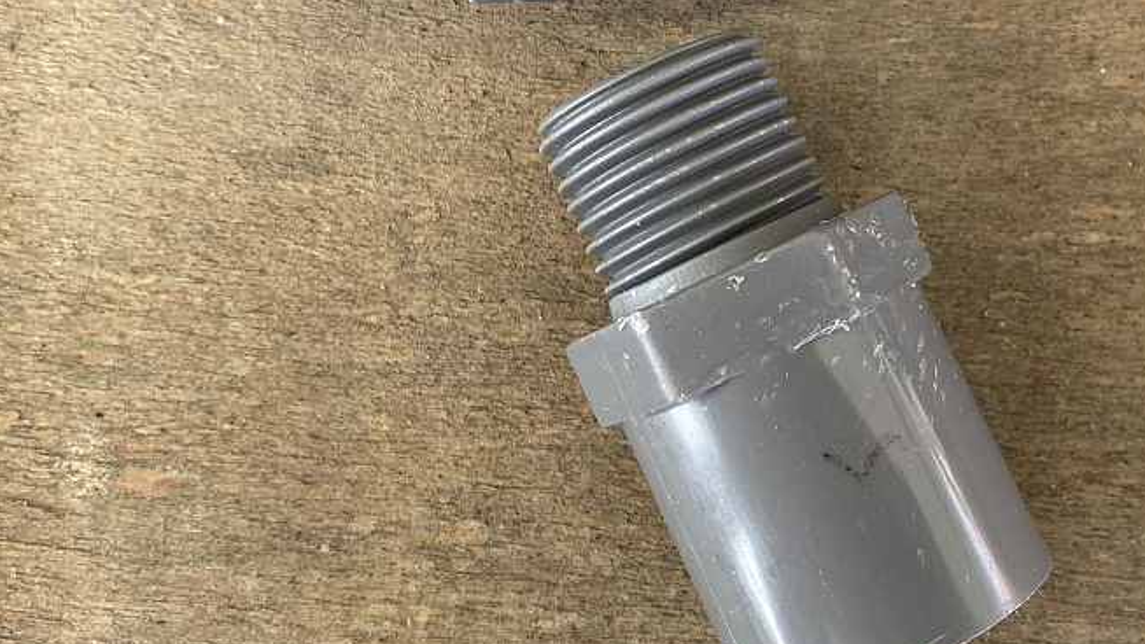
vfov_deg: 22.8
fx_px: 1579
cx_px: 763
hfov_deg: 39.4
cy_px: 138
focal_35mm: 52
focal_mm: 4.25
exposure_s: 1/128
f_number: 1.8
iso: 32
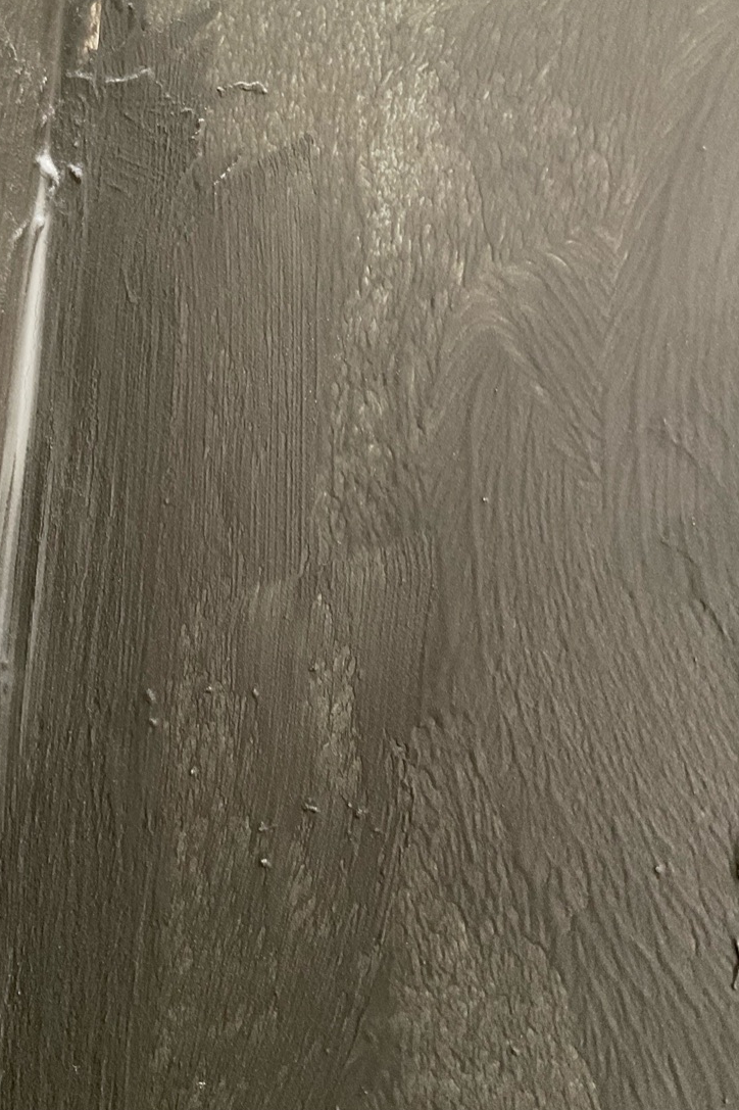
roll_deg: -2.0
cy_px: 433
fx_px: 1140
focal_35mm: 37
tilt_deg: +7.5
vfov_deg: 51.5
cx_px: 383
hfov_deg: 35.9
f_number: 1.8
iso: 320
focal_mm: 3
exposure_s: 1/30
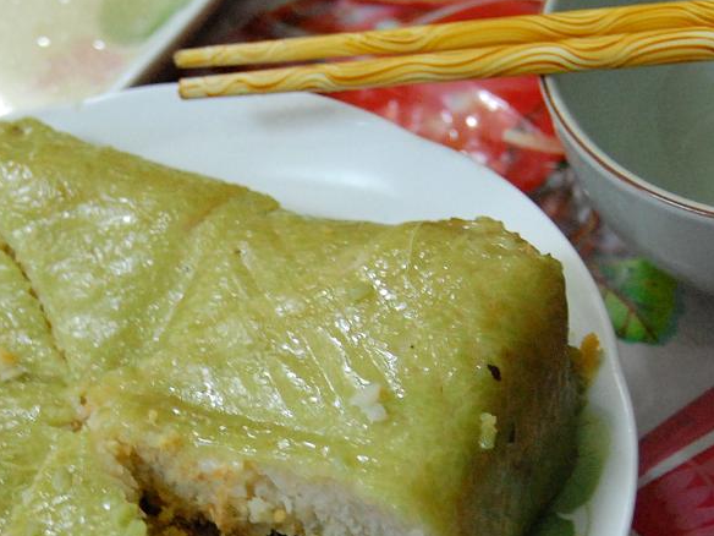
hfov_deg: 16.3
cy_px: 496
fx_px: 2475
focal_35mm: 120
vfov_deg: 12.2
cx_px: 149
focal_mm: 38
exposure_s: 1/13
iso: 1600
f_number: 5
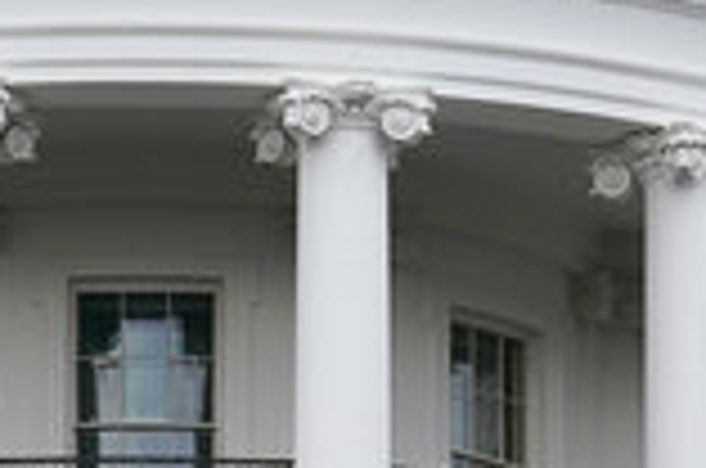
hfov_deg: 7.7
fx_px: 5245
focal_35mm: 268
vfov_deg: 5.1
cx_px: 121
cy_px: 758
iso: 500
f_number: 8
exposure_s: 1/800
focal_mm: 41
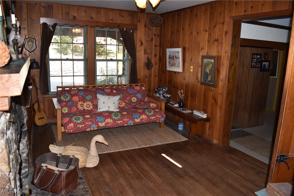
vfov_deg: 47.9
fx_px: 220
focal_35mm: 27
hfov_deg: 67.4
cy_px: 98
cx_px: 147
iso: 400
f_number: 3.5
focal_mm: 18
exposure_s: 1/160
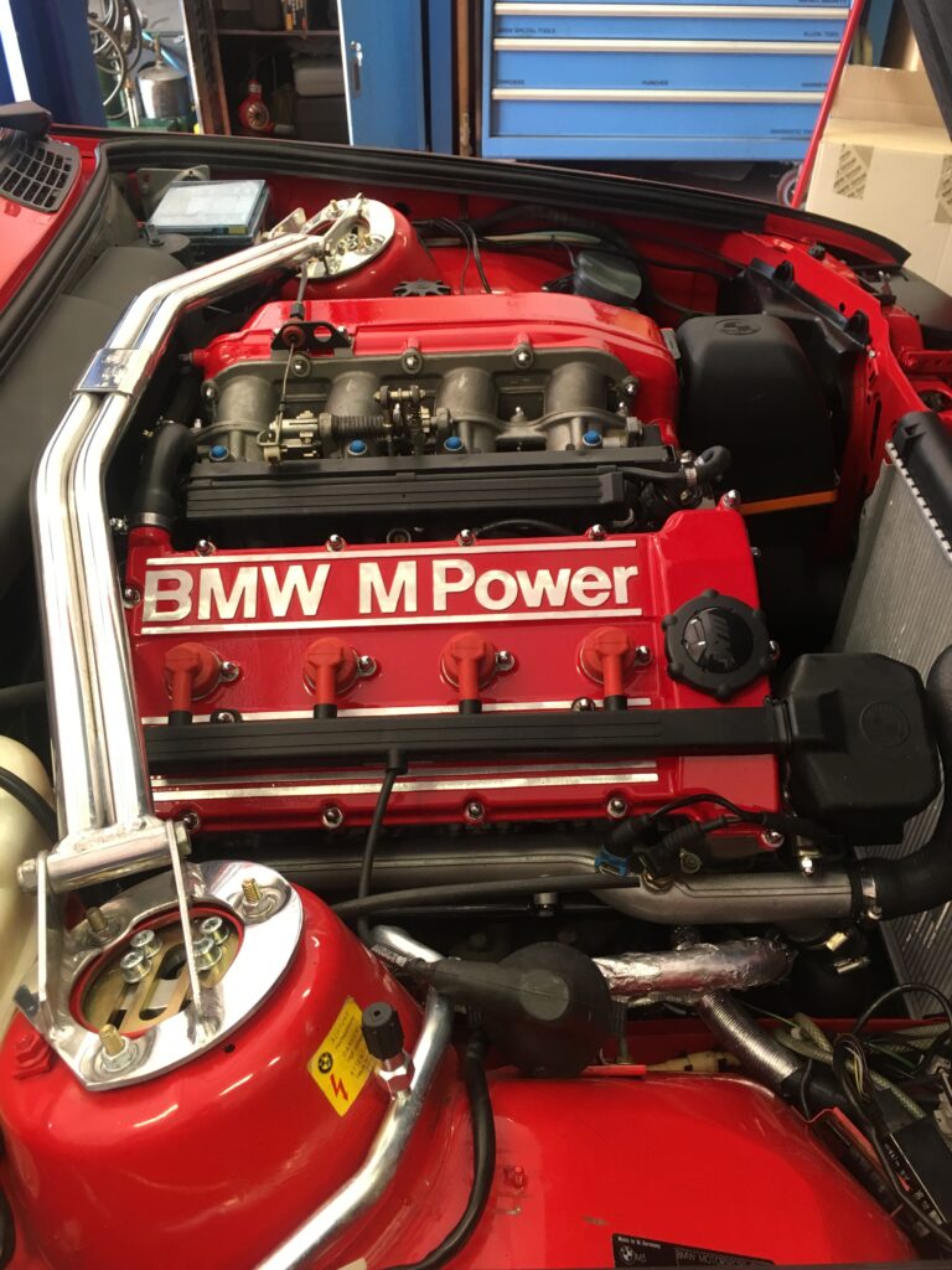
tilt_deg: -41.4
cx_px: 476
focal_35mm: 29
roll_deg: -1.2
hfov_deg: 48.2
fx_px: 1063
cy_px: 635
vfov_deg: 61.7
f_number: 2.2
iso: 40
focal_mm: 4.15
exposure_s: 1/30
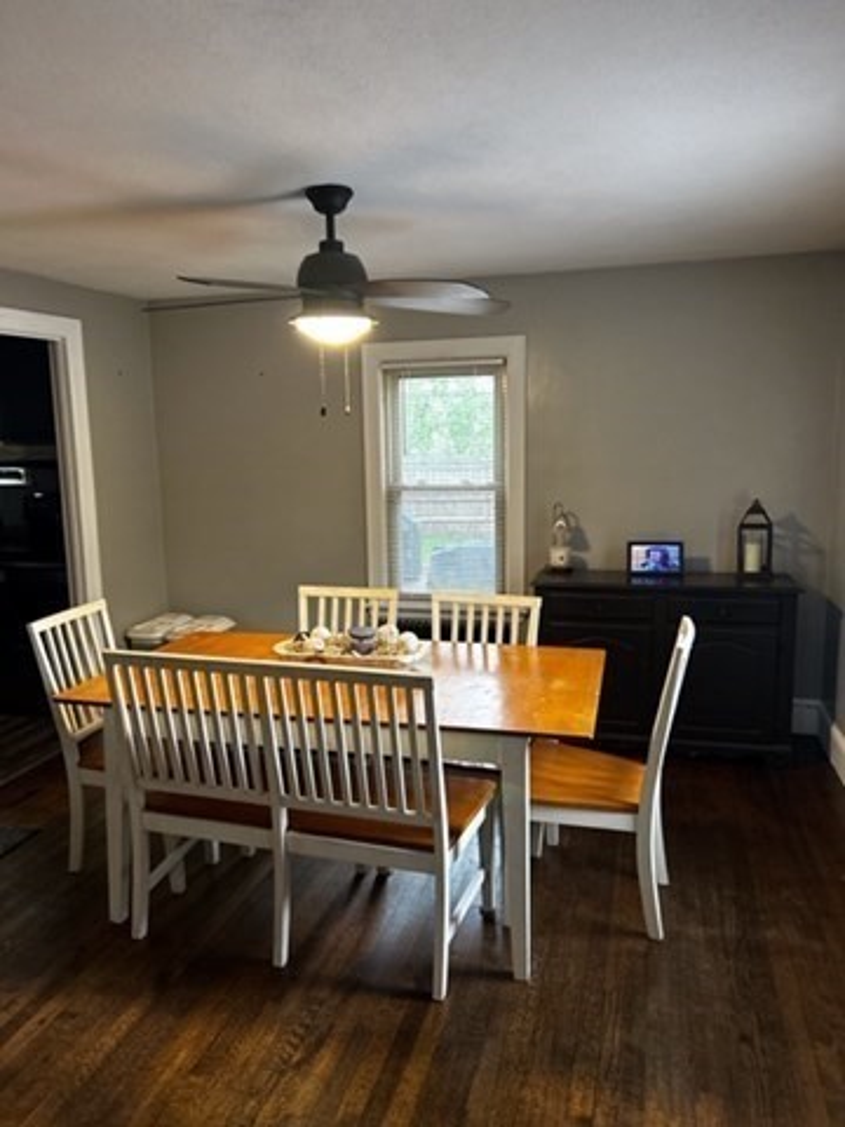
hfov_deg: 53.1
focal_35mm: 26
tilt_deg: -7.9
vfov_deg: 67.3
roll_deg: +0.5
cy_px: 564
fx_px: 846
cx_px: 422
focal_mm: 5.7
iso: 250
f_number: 1.5
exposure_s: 1/60
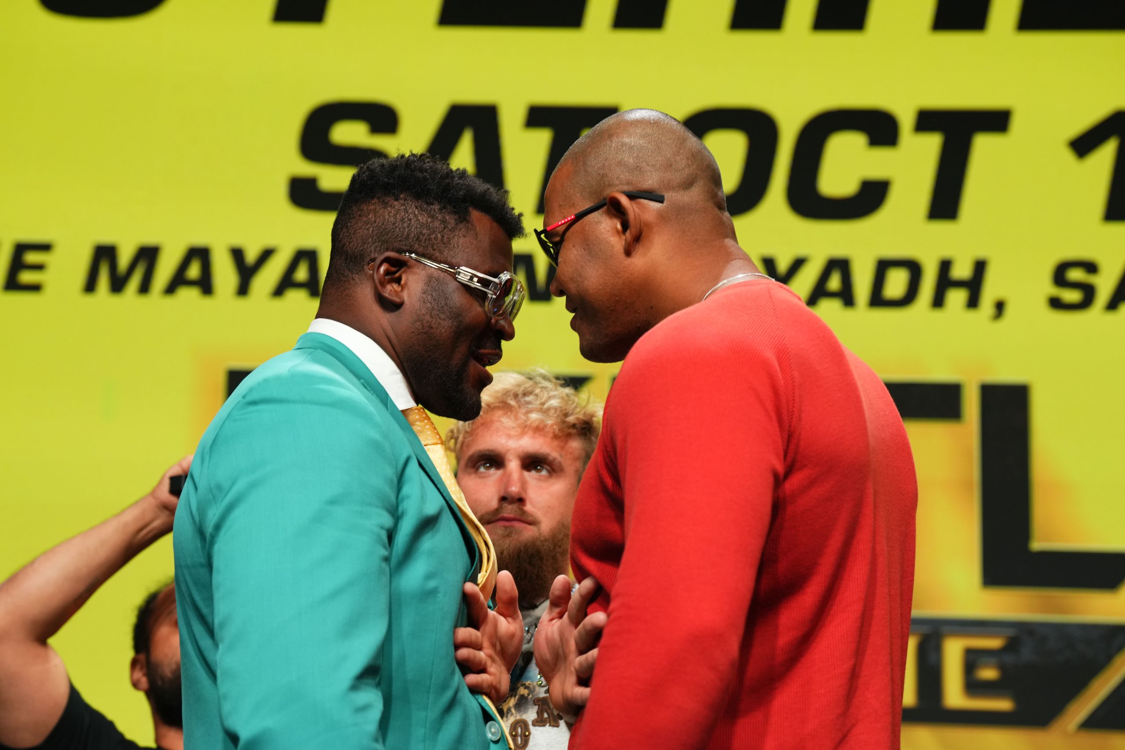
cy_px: 375
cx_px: 562
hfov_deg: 18.9
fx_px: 3375
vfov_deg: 12.7
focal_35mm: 108
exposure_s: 1/250
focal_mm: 108
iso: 1250
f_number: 4.5
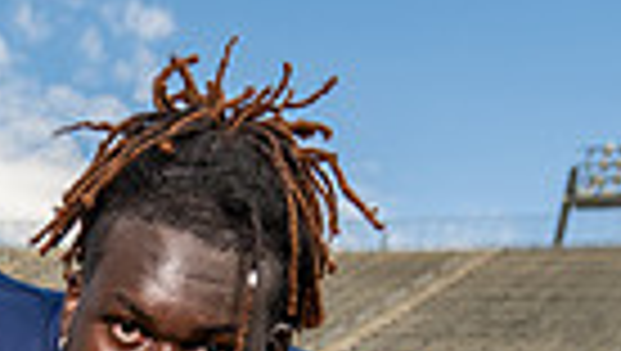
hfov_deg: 19.2
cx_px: 27
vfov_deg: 9.4
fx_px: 1797
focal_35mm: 109
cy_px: 963
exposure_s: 1/320
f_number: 5
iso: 100
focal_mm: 32
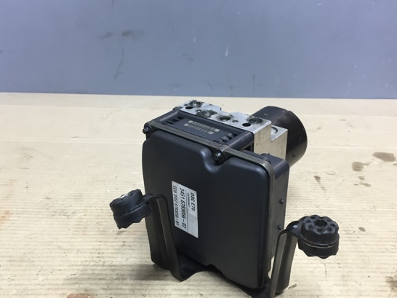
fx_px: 390
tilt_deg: -22.9
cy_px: 168
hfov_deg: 54.0
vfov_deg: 41.7
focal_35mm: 34
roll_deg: -3.1
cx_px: 202
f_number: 2.2
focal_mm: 4.15
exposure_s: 1/33
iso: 80
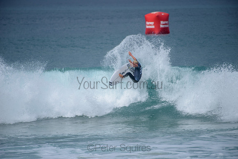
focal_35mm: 500
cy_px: 80
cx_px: 119
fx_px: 3306
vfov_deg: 2.8
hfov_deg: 4.1
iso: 220
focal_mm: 500
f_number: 5.6
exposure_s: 1/2000
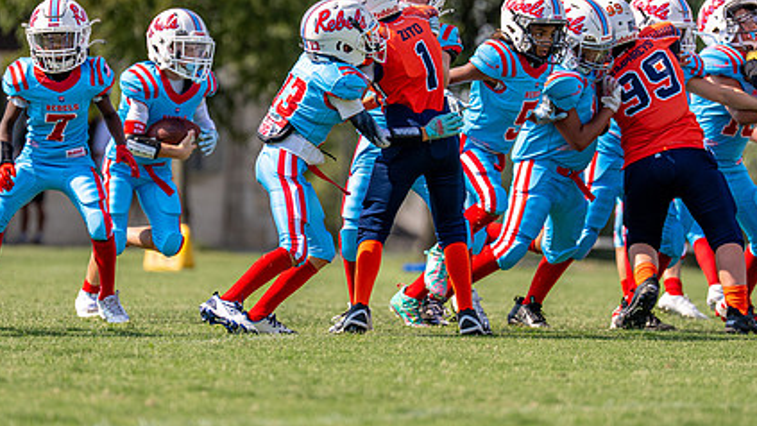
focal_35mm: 371
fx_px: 7447
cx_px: 350
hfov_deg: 5.8
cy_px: 154
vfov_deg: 3.3
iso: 125
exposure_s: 1/2000
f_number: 2.8
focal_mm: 200
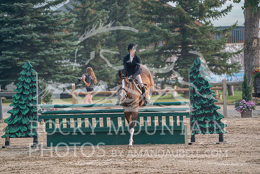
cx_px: 130
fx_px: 2449
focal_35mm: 339
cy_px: 87
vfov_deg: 4.1
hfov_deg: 6.1
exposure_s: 1/800
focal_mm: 339
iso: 500
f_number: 5.6
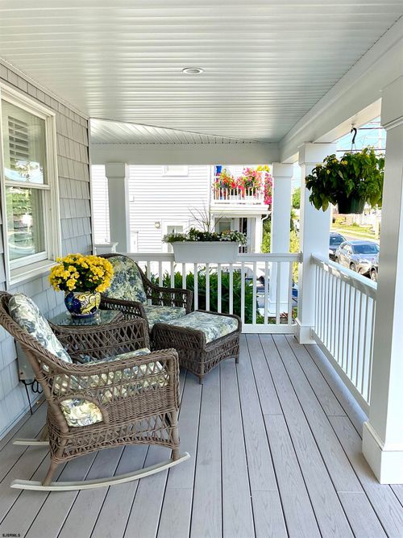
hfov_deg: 48.2
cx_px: 202
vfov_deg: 61.7
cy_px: 269
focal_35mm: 29
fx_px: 450
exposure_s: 1/627
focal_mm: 3
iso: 16
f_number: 1.8
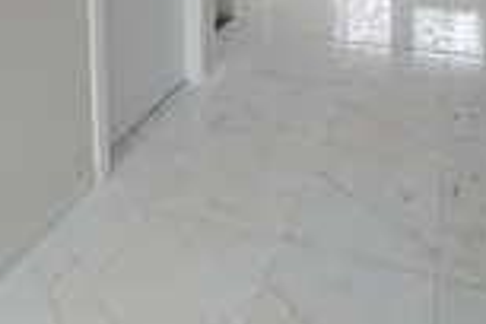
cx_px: 305
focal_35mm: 34
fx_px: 459
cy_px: -132
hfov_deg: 55.1
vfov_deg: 28.8
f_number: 2.2
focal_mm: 1.74
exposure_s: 1/60
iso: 64
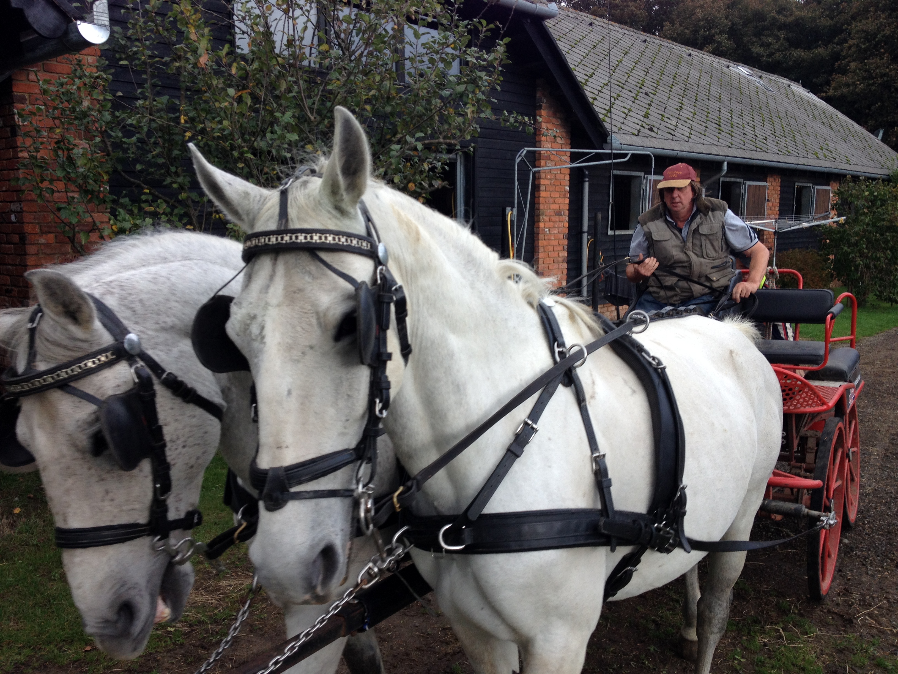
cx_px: 449
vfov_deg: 40.7
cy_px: 337
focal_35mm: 35
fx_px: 908
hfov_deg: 52.6
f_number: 2.4
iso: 50
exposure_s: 1/263
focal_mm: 4.28
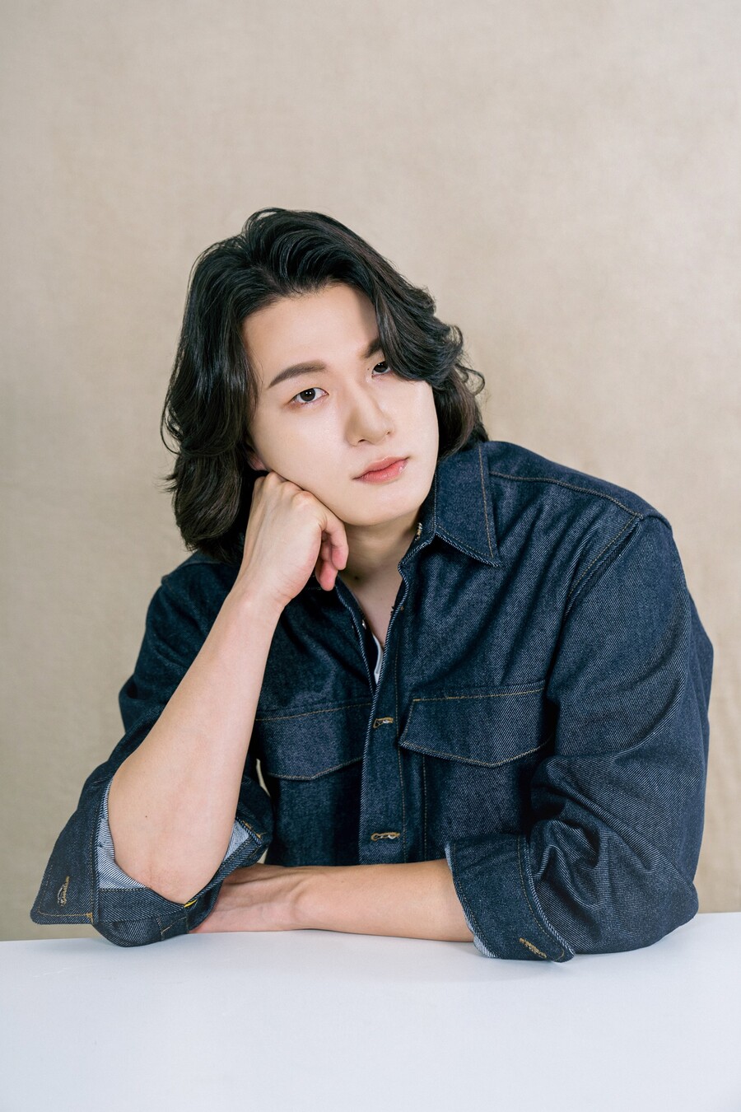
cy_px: 556
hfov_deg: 24.2
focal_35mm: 56
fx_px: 1729
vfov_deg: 35.6
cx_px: 370
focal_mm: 56
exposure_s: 1/125
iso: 500
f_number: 3.5
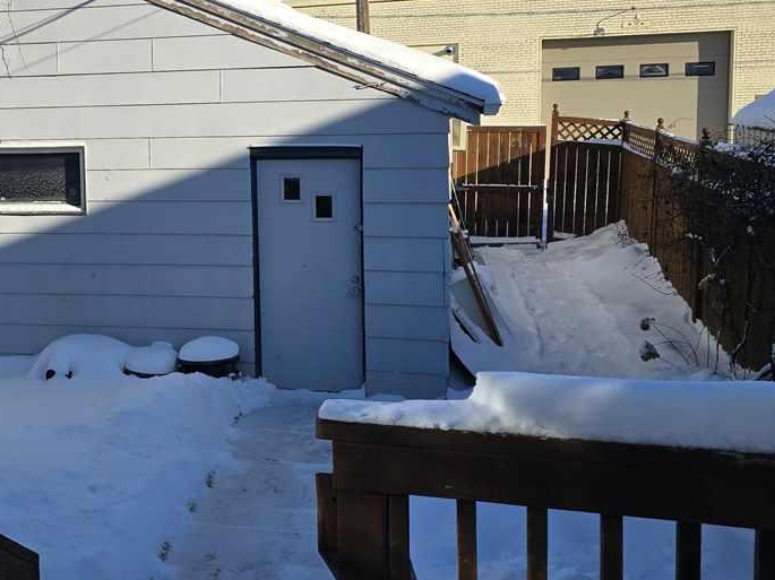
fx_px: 962
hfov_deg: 42.4
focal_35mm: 43
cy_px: 208
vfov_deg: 33.4
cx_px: 183
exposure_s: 1/756
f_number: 1.7
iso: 12
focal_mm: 6.3
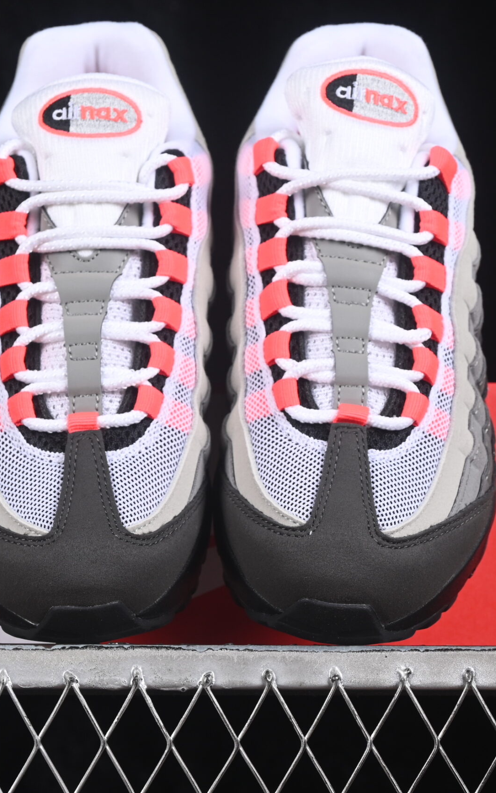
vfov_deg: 18.1
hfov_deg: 11.4
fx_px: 2487
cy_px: 397
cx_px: 202
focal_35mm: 115
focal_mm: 50
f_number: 7.1
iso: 160
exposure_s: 1/80
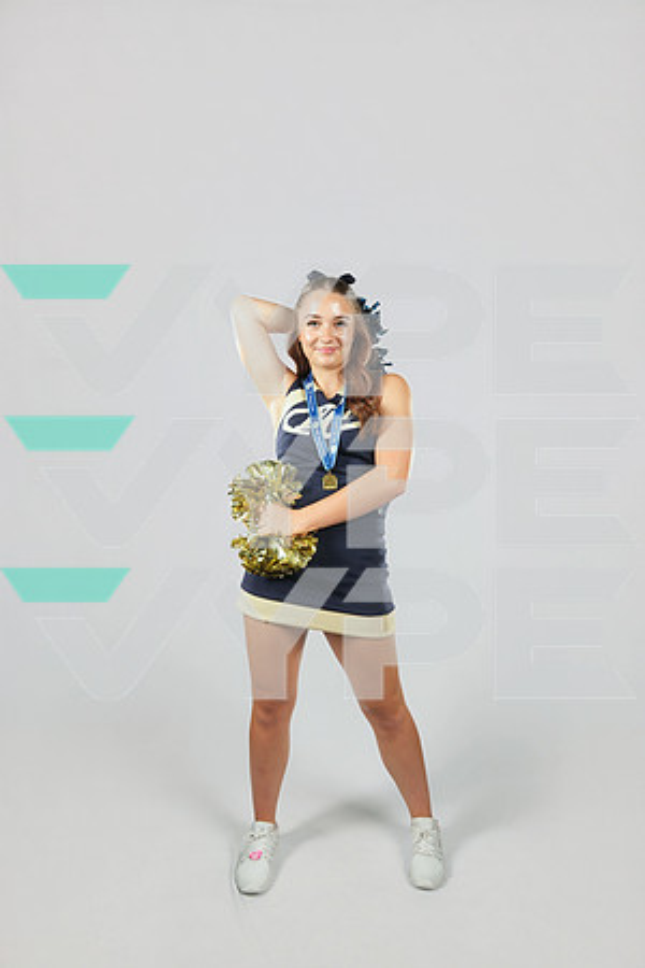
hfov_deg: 53.1
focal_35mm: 24
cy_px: 484
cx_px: 322
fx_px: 645
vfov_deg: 73.7
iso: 200
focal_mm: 24
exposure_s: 1/80
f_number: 8
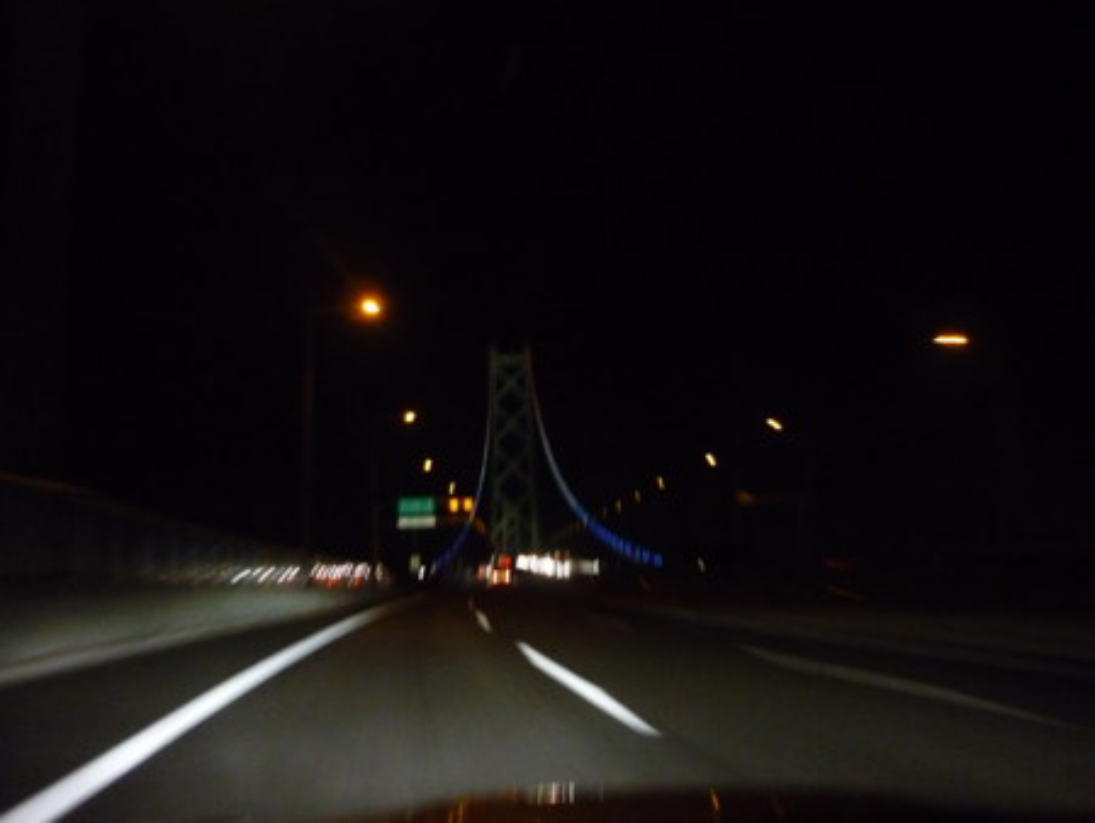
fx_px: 1044
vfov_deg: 43.0
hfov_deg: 55.3
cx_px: 548
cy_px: 412
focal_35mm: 33
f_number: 2.8
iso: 800
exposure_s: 1/8
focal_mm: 5.5
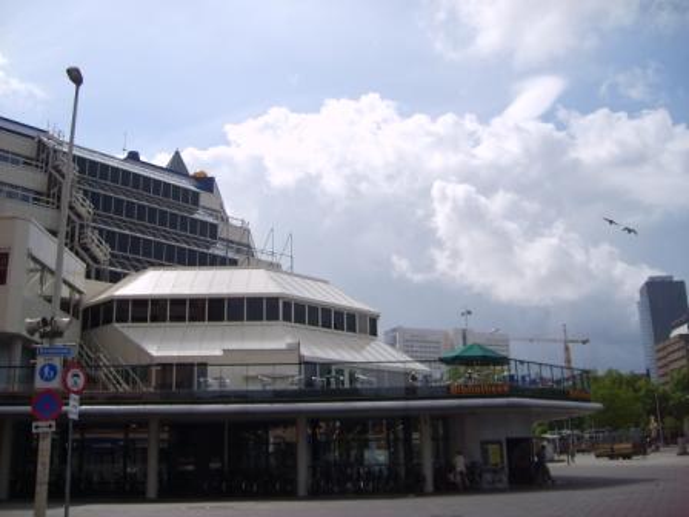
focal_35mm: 35
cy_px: 258
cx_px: 344
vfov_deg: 40.7
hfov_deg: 52.6
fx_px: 697
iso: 50
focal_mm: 5.8
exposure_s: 1/250
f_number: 7.1
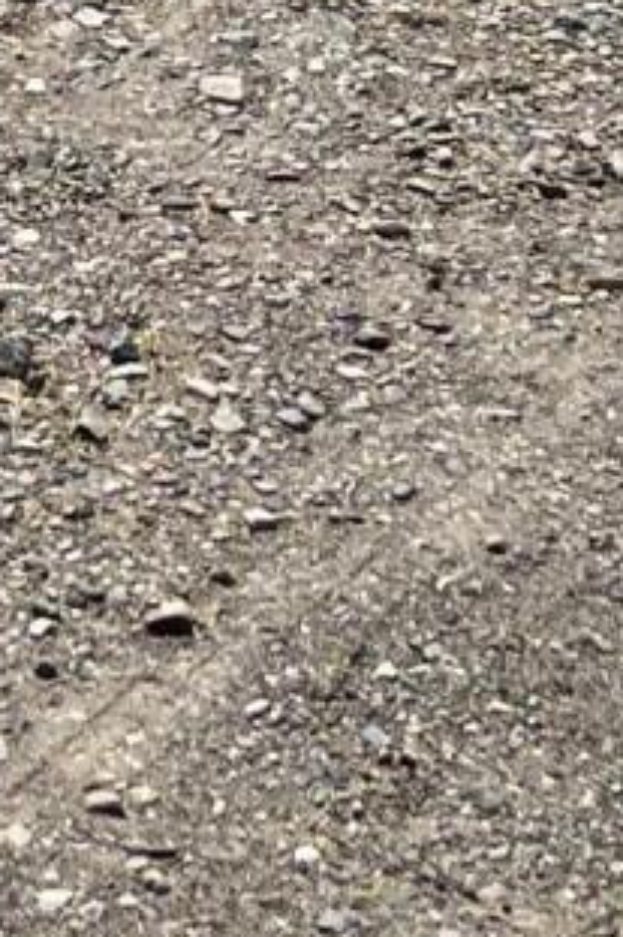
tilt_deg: -7.3
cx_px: 114
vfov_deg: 10.8
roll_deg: +0.4
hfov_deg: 7.9
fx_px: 4521
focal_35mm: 174
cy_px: -922
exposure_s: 1/6211
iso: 50
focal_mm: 5.7
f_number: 1.5
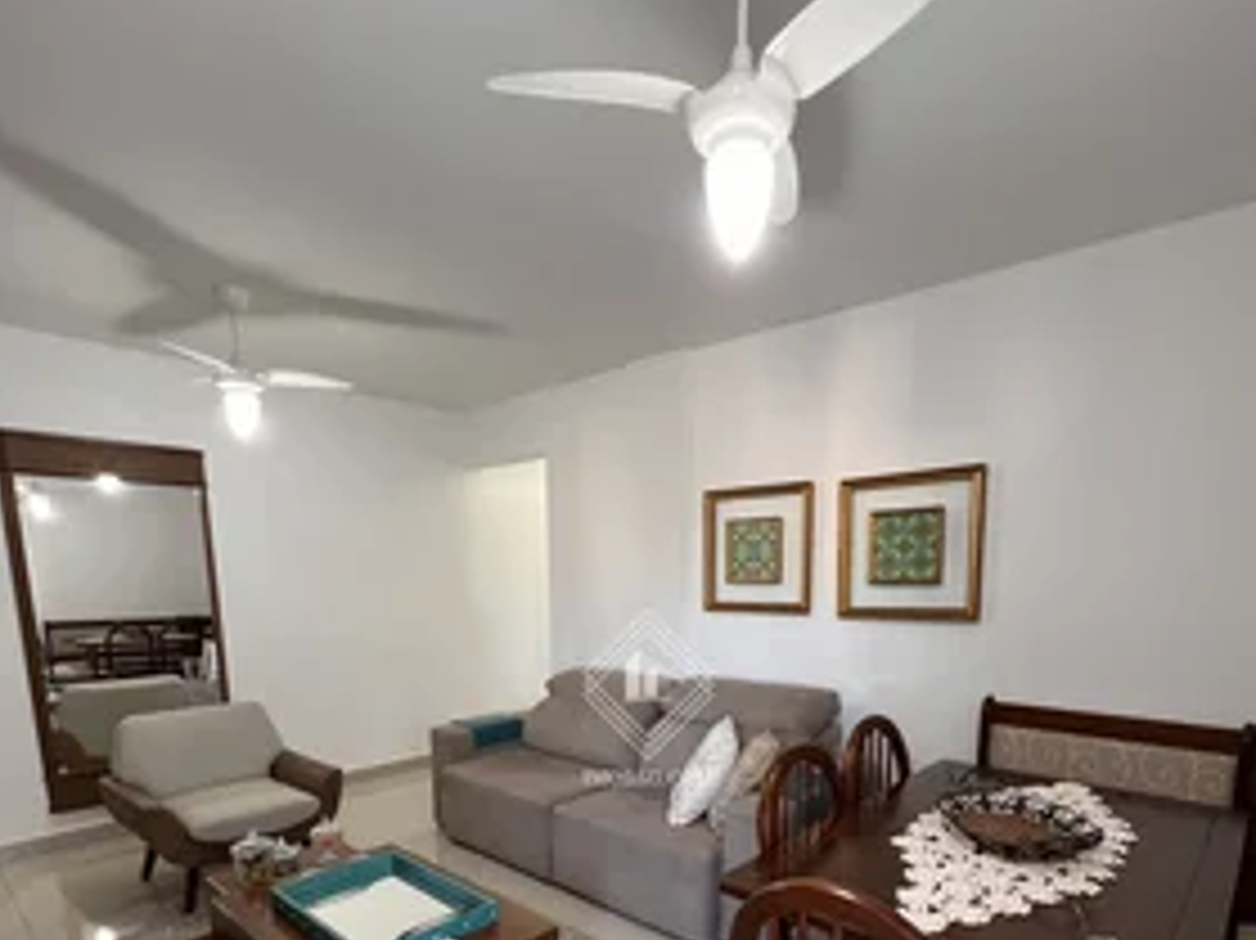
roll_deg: +0.4
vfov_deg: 67.3
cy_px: 697
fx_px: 653
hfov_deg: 87.8
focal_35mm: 18
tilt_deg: -8.7
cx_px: 648
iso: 160
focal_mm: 1.57
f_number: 1.8
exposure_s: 1/60
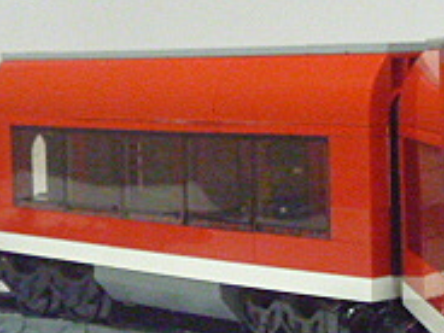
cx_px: 227
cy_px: 239
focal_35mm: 122
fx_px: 1565
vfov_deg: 12.1
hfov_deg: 16.1
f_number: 3.5
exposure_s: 1/15
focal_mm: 6.3
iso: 800
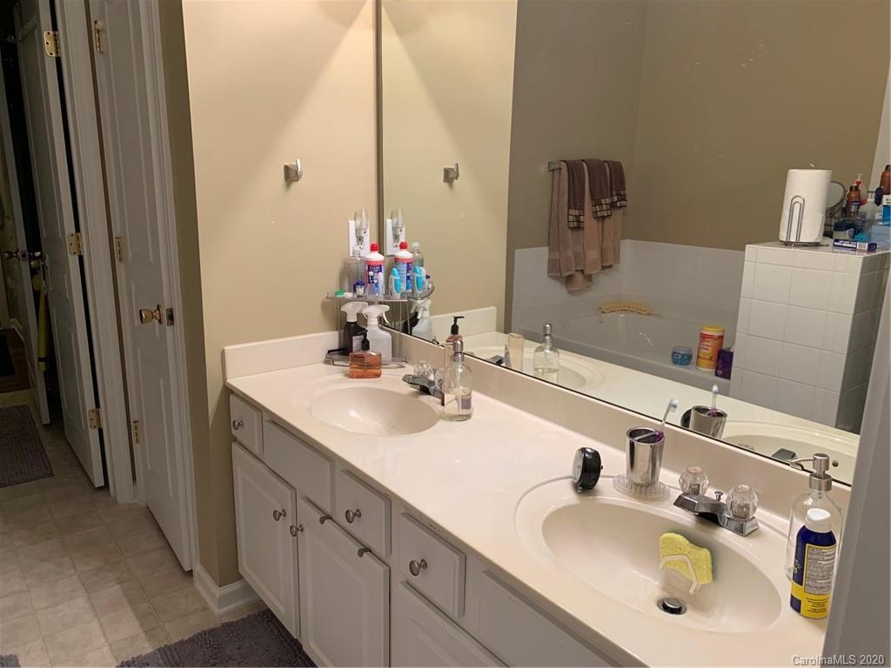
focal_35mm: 26
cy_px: 334
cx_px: 446
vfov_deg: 53.1
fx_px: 669
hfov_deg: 67.3
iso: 100
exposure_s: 1/60
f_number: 1.8
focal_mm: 4.25
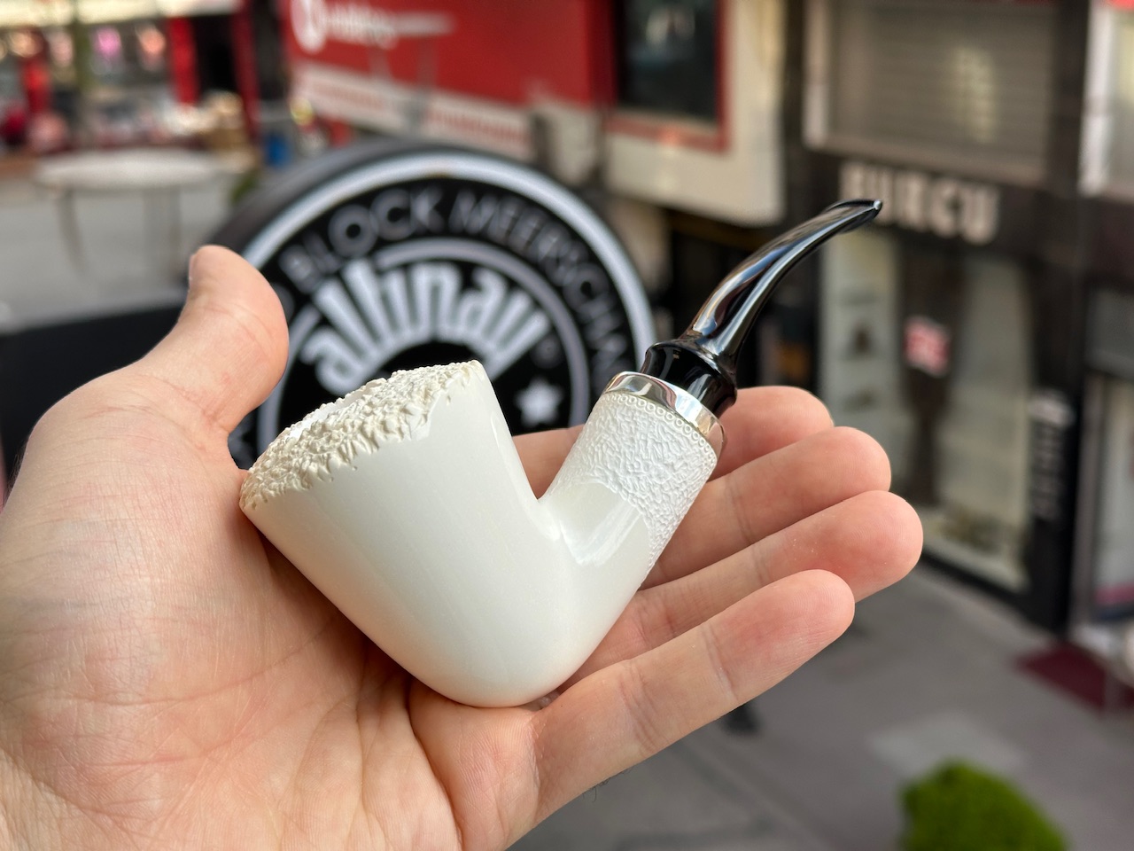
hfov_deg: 39.7
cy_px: 426
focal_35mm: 48
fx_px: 1572
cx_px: 567
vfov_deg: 30.3
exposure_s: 1/816
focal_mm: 6.86
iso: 64
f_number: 1.78
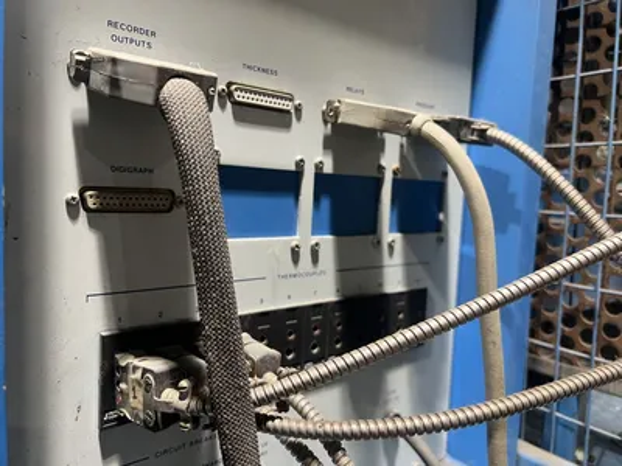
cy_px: 233
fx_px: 467
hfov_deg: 67.3
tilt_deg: -7.7
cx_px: 311
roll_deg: -1.2
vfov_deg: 53.1
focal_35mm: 26
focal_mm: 5.7
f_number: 1.5
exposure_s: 1/60
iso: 200
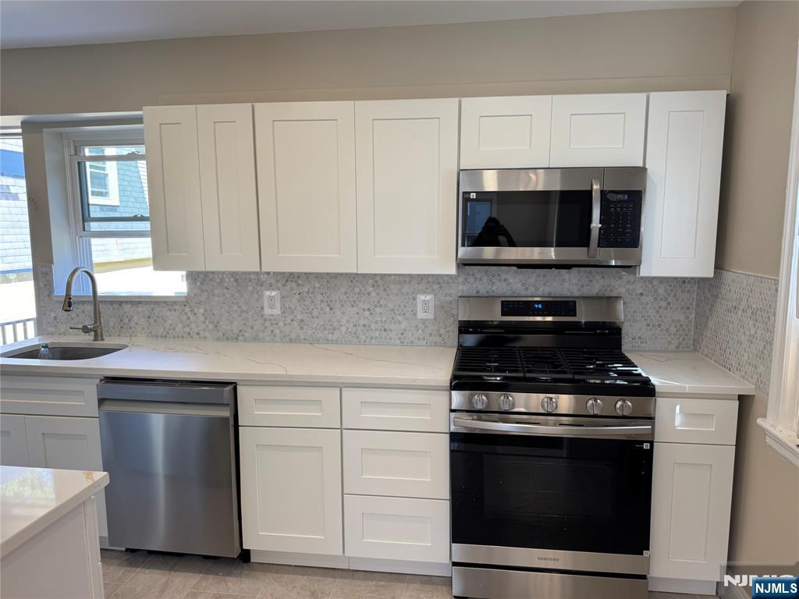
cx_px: 400
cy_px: 300
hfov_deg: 71.6
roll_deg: -0.2
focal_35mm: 24
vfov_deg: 56.8
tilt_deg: -9.2
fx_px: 554
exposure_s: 1/120
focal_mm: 6.76
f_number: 1.78
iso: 64
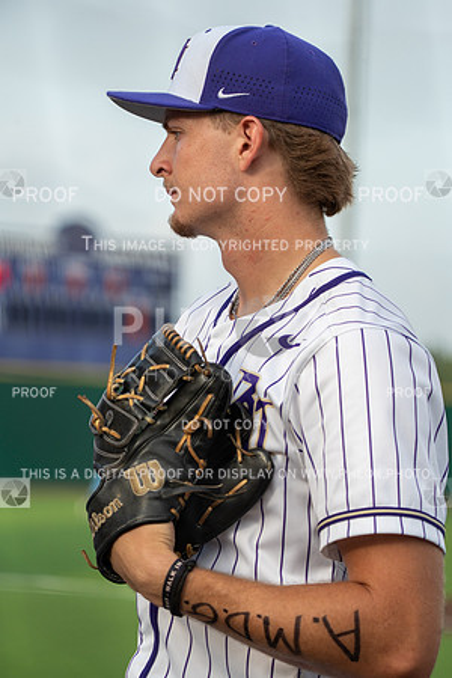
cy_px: 339
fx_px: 3766
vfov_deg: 10.3
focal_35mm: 200
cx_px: 226
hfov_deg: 6.9
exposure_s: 1/1250
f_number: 5.6
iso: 800
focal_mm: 200
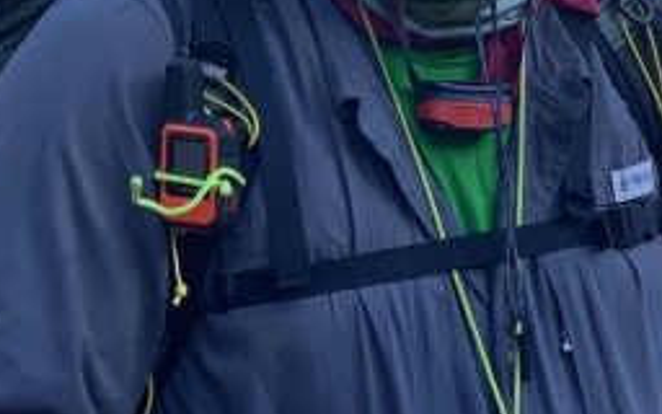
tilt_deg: -1.5
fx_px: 3103
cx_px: 641
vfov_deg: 7.6
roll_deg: +0.6
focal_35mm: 172
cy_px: -72
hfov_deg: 12.1
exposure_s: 1/203
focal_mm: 6
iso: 16
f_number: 2.4
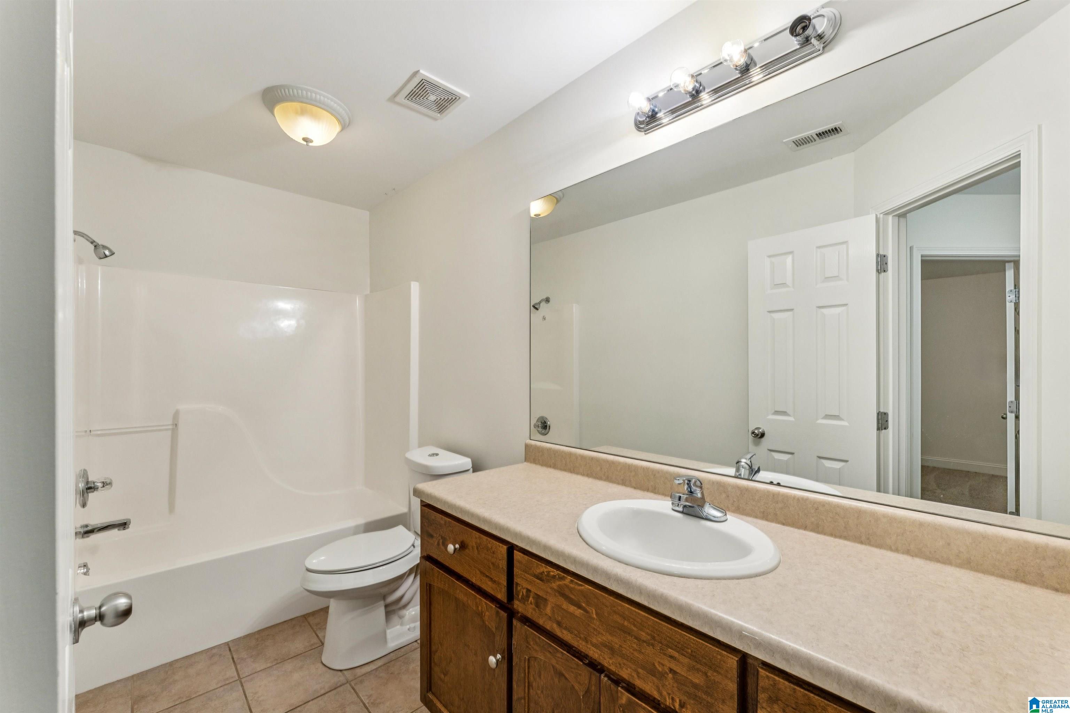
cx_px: 535
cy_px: 356
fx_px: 416
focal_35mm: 14
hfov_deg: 104.3
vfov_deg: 81.2
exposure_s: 1/10
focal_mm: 14
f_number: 13
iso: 400
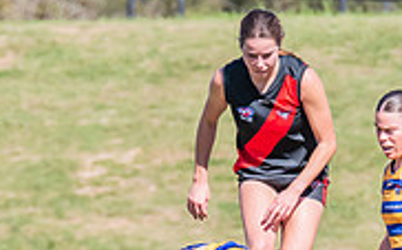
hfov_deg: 1.2
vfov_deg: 0.7
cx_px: 221
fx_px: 19509
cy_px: 231
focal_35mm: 1784
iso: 800
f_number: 10
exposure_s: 1/1250
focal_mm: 420
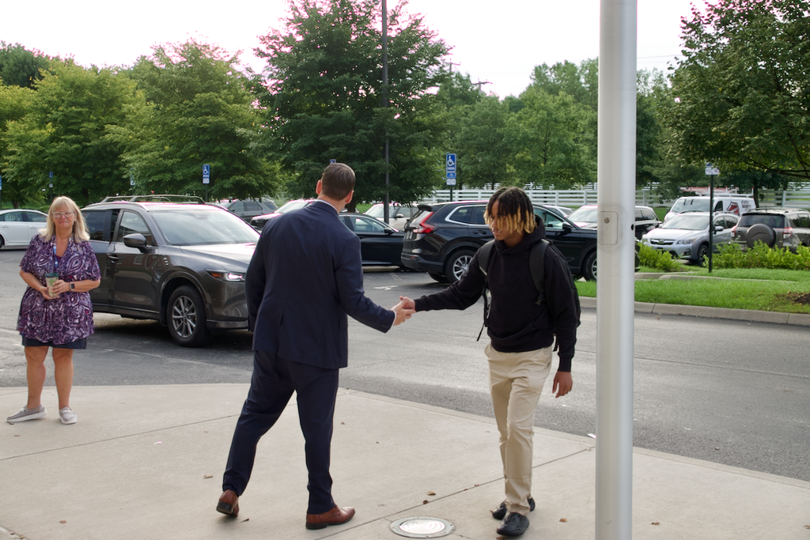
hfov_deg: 48.5
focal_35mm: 40
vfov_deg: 33.4
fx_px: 900
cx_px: 405
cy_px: 270
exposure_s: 1/200
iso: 100
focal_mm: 14.65
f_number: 3.2
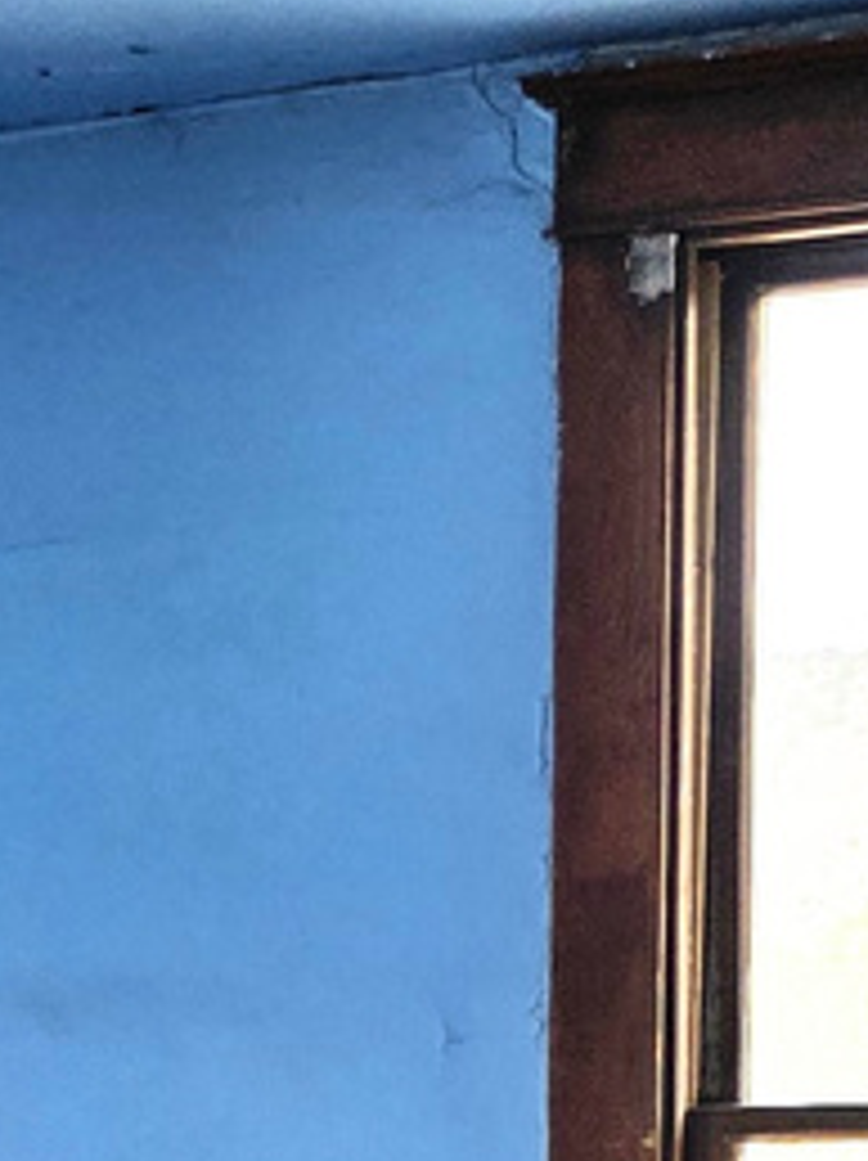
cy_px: 1404
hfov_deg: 10.6
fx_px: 4588
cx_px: -184
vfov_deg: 14.0
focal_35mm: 137
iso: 40
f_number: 1.7
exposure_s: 1/359
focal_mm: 6.3
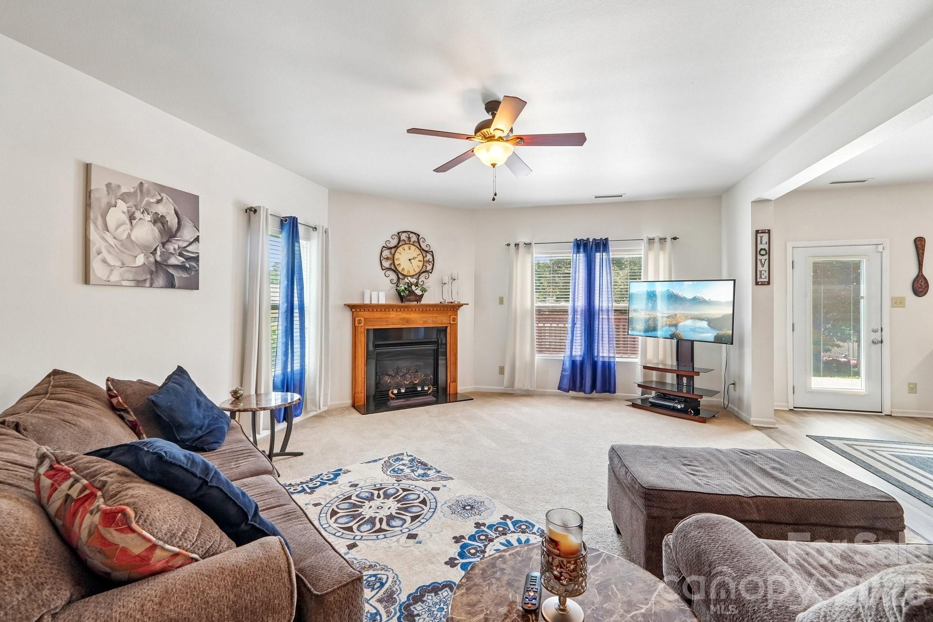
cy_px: 311
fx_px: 389
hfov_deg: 100.4
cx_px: 466
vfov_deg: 77.3
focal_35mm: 15
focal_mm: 10
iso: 400
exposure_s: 1/10
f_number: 8
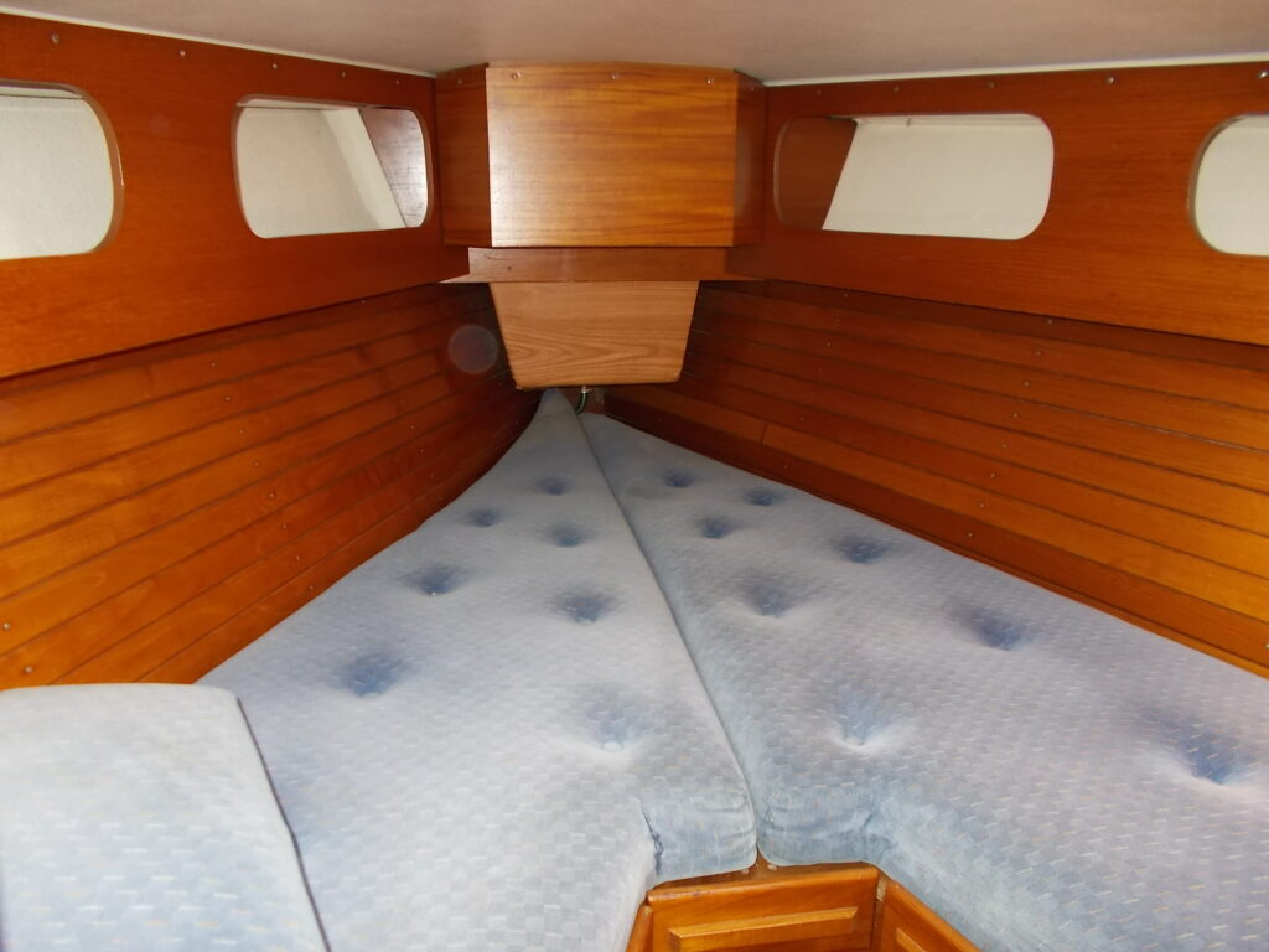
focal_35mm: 26
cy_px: 476
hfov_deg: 67.3
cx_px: 634
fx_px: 953
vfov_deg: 53.1
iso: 200
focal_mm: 4.6
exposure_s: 1/25
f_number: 3.2
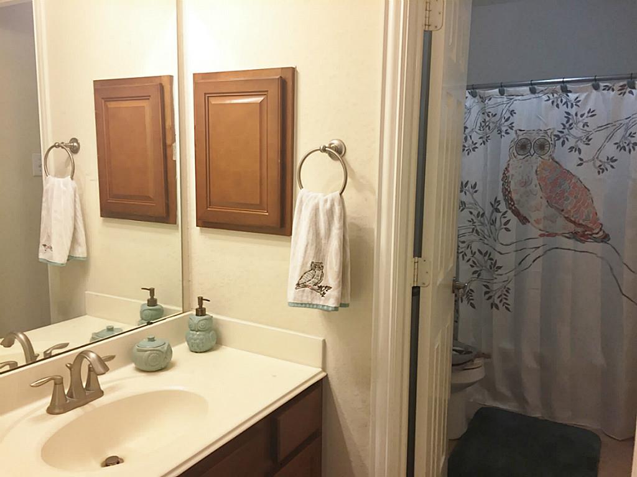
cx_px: 318
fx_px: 534
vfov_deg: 48.2
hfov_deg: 61.7
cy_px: 238
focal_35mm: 29
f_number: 2.2
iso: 64
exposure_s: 1/30
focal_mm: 4.15
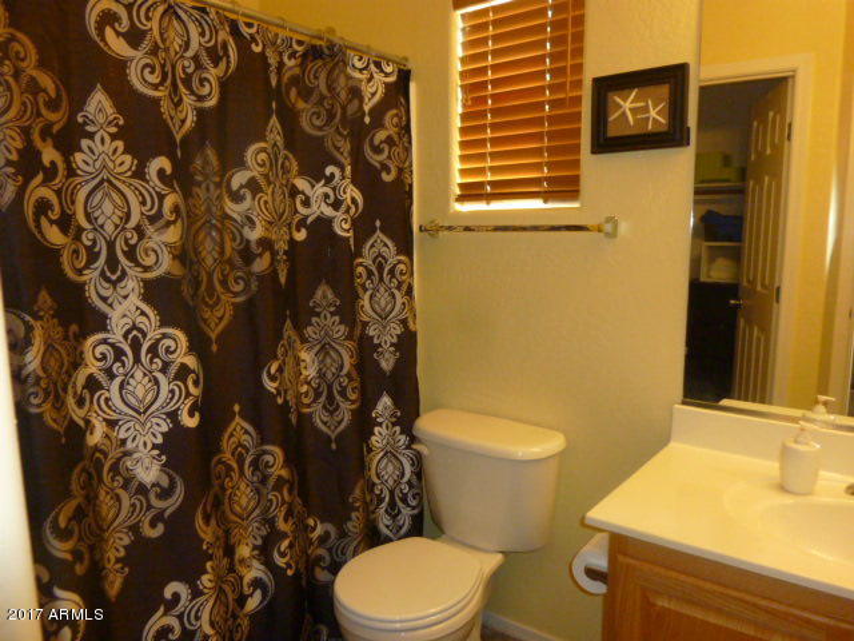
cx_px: 427
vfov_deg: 54.9
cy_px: 320
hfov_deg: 69.4
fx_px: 617
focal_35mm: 25
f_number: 3.3
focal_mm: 4.5
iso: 320
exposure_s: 1/30
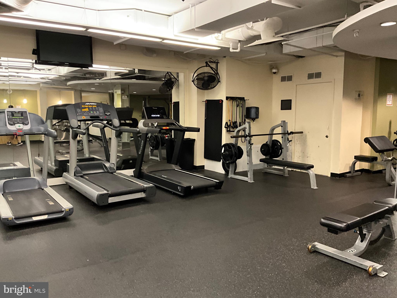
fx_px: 333
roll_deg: -0.2
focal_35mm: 29
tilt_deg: -6.1
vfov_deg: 48.2
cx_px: 198
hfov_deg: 61.7
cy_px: 149
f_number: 1.8
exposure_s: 1/34
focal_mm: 3
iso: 320
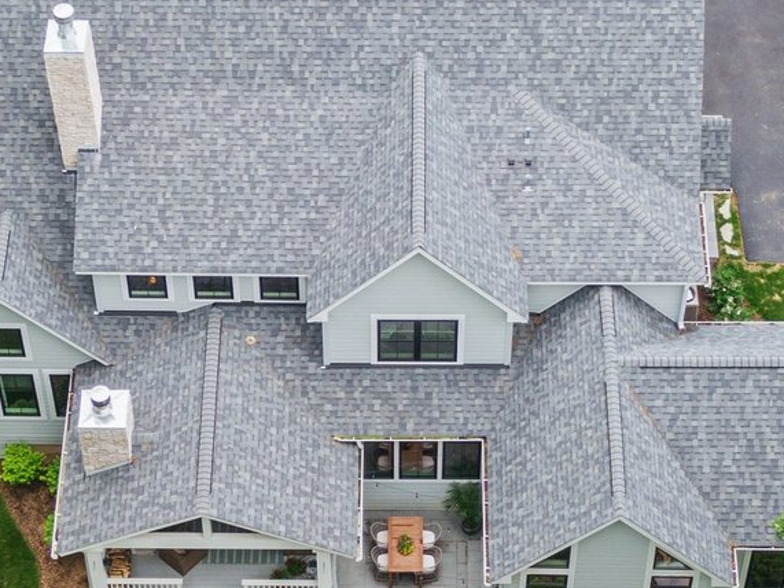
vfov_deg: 13.9
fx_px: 2400
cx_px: 379
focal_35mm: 106
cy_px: 401
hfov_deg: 18.6
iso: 100
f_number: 3.5
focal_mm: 7.23
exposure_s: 1/160
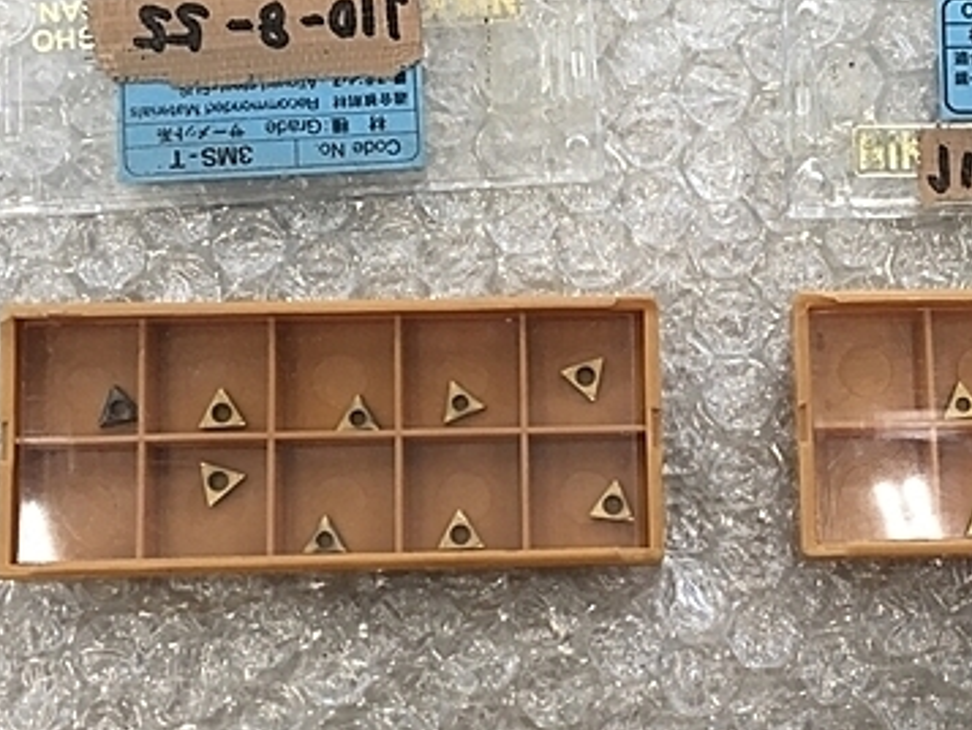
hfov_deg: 36.3
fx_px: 1461
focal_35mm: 52
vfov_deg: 27.9
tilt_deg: -82.2
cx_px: 681
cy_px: 479
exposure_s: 1/30
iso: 50
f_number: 2.2
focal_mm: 4.15
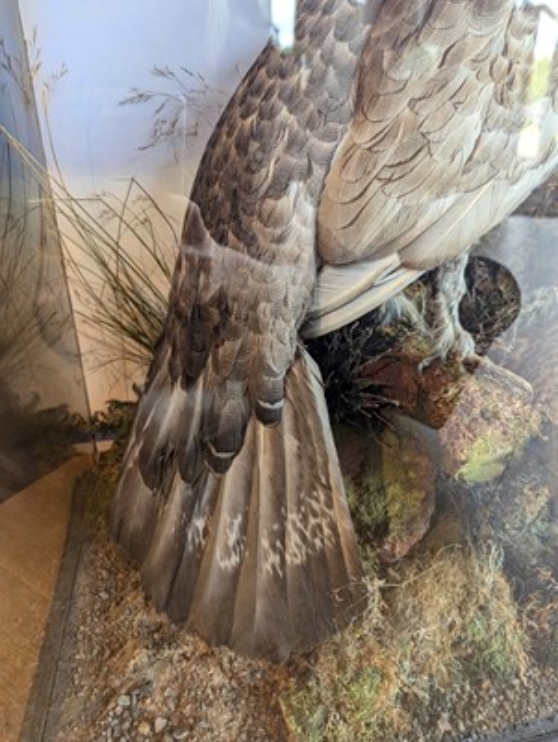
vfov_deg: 71.5
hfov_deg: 56.9
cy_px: 371
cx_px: 279
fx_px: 515
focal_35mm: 24
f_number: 1.85
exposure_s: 1/100
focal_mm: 6.81
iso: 158
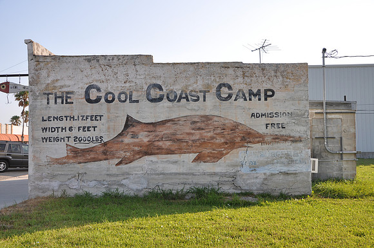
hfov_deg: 51.3
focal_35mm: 38
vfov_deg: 35.4
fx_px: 389
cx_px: 187
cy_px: 124
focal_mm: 25
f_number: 7.1
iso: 200
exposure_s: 1/200
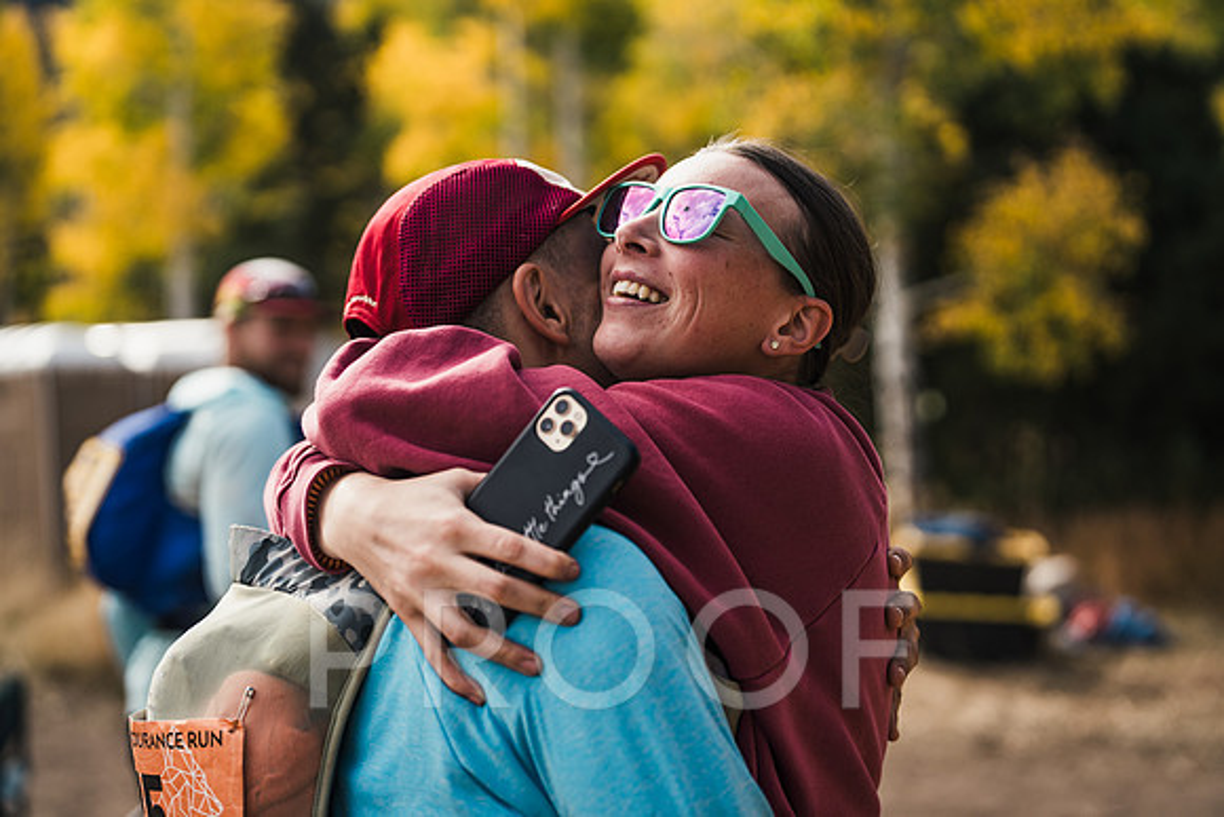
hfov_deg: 39.6
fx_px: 1700
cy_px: 408
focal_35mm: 50
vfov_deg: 27.0
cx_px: 612
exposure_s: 1/1600
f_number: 2
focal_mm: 50
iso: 100
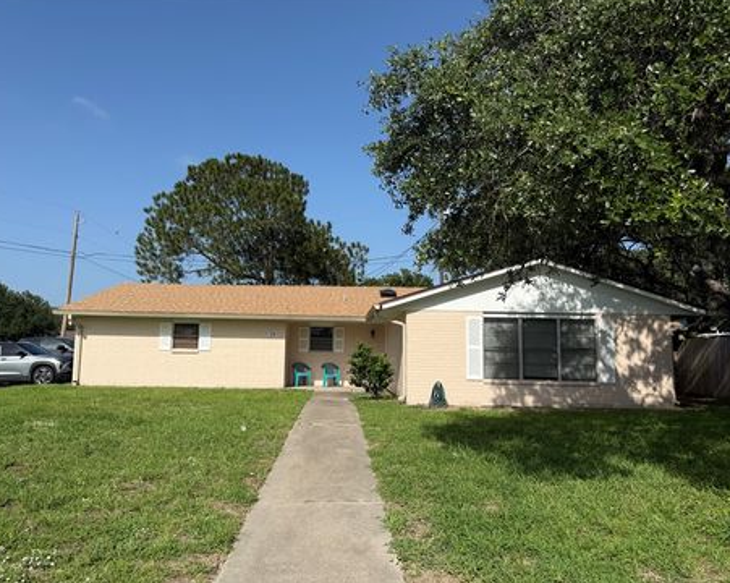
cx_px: 333
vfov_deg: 54.9
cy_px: 294
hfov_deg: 66.0
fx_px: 561
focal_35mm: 26
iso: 80
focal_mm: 6.76
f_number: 1.78
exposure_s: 1/5714
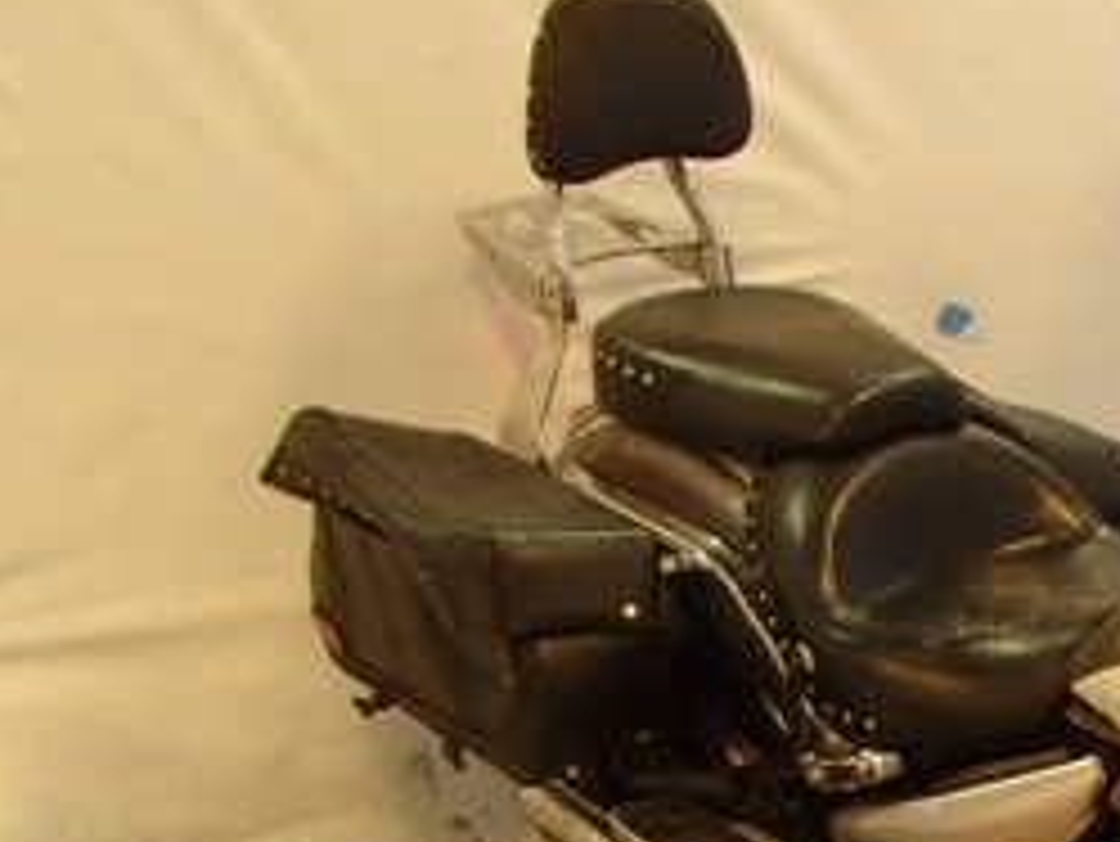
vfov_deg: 19.9
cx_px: 1282
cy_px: 837
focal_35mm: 72
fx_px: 2331
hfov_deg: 24.8
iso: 320
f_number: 3.9
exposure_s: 1/30
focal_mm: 5
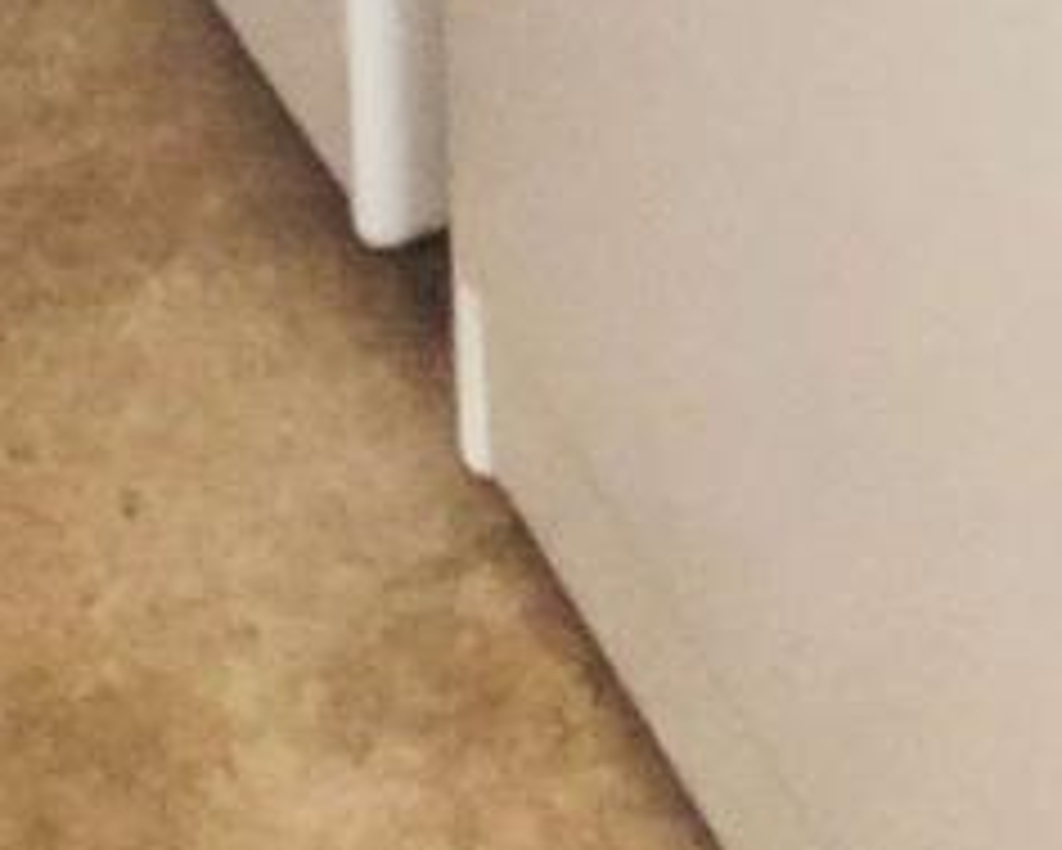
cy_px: -2572
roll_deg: +1.8
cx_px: 742
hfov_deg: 10.4
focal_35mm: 185
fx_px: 5817
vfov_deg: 6.6
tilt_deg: -12.0
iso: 100
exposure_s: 1/4
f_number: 1.8
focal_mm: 3.99
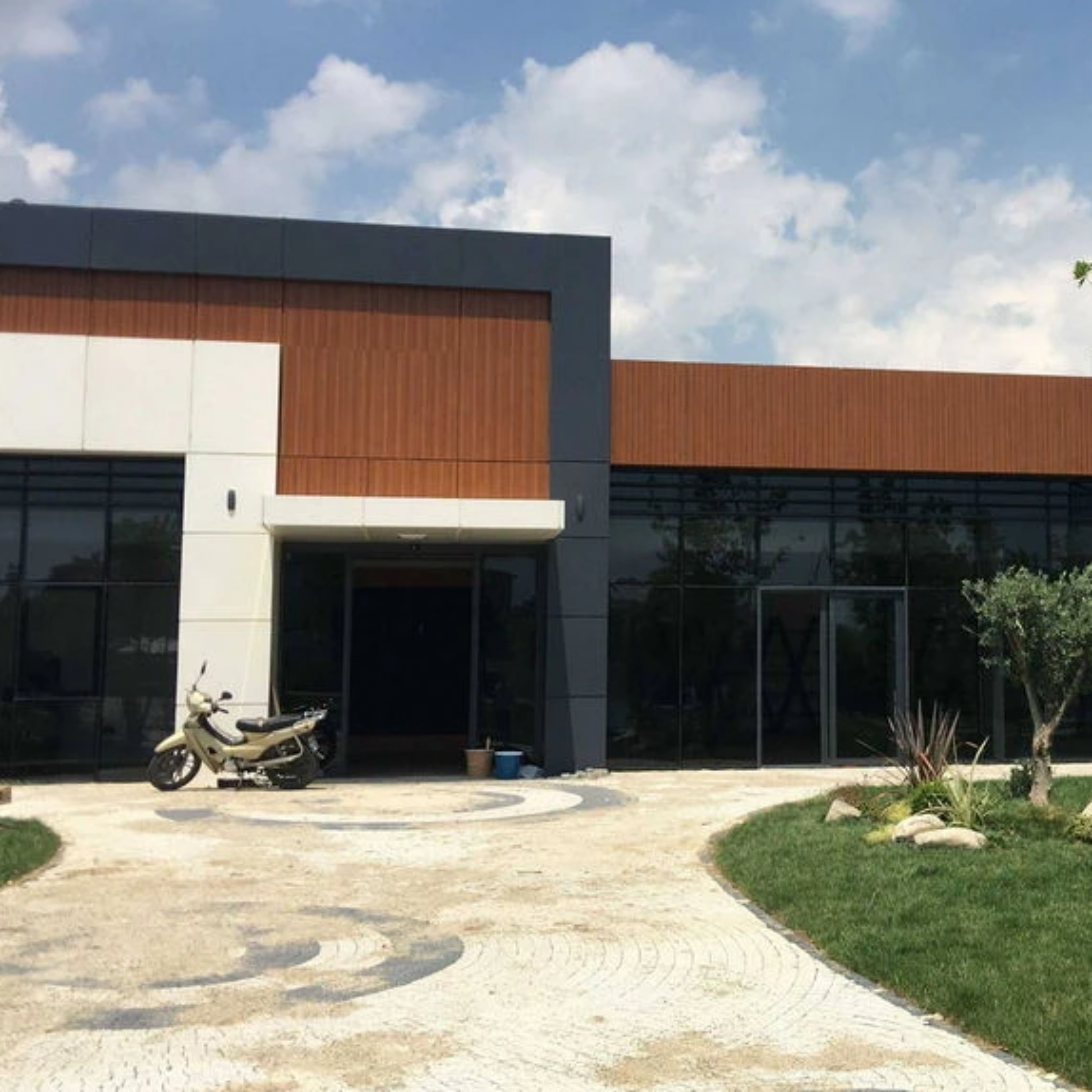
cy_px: 502
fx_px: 1606
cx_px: 809
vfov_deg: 37.5
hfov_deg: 36.7
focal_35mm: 45
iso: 25
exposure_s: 1/2404
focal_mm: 4.15
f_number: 2.2
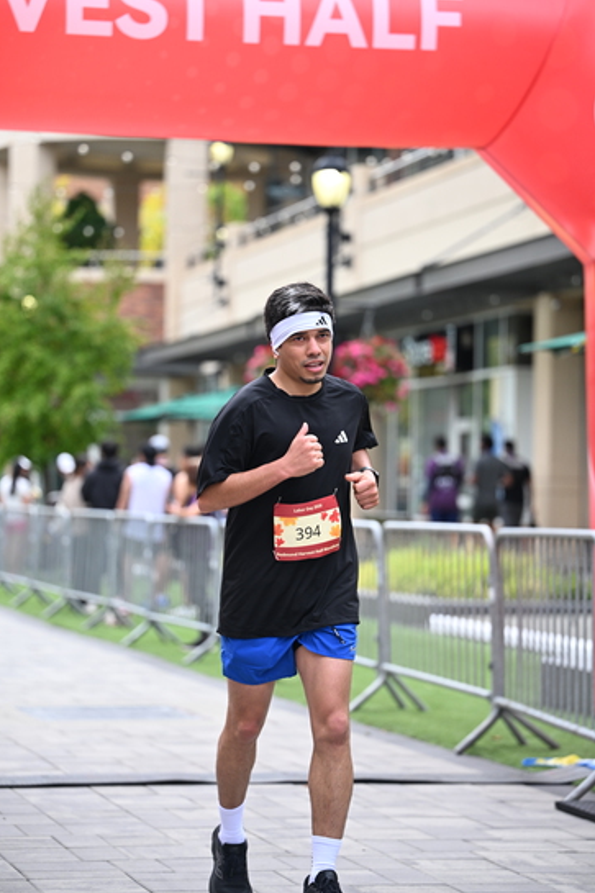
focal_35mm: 99
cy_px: 444
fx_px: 2456
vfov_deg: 20.6
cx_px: 296
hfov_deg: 13.8
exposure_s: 1/2000
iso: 640
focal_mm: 98
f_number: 2.8
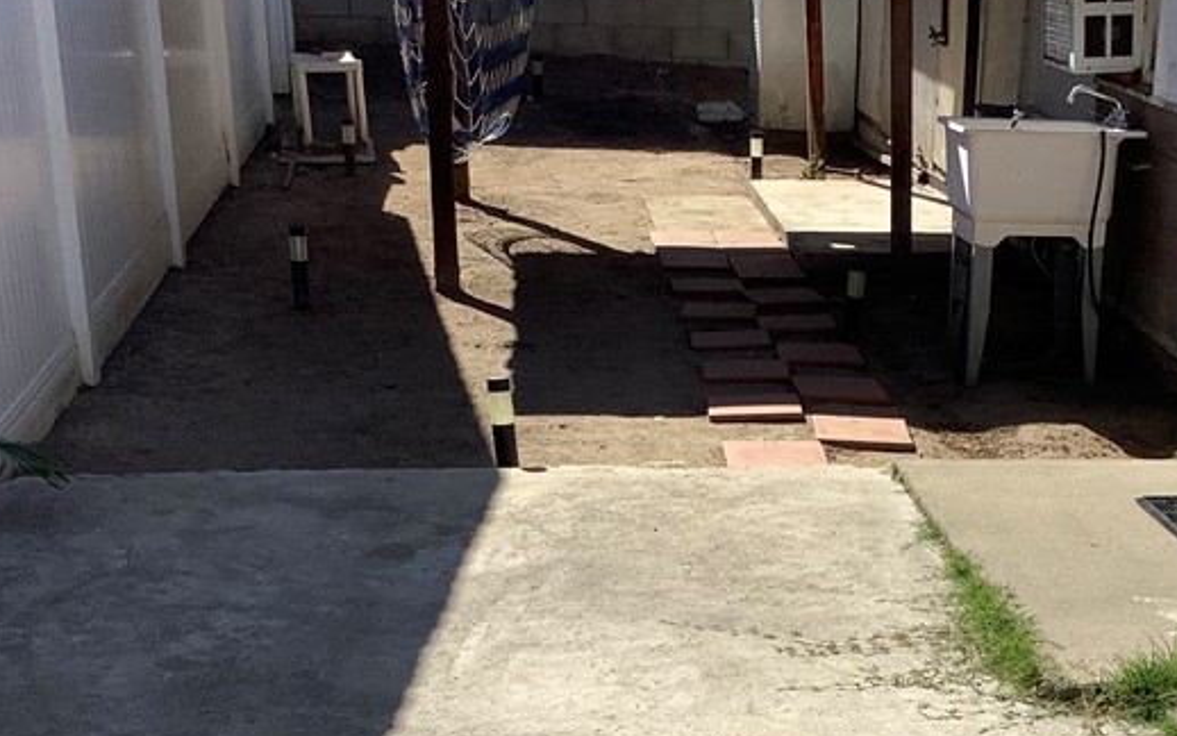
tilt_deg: -23.1
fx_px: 2085
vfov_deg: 19.3
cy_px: 768
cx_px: 909
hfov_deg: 30.9
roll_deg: -2.3
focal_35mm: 65
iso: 25
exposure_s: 1/1664
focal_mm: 3.3
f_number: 2.4
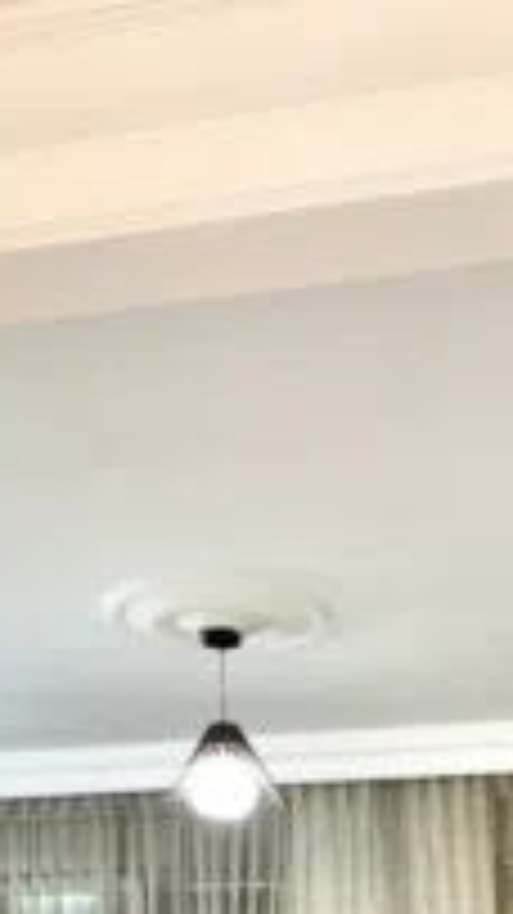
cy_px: 1009
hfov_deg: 24.3
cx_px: 450
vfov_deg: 36.3
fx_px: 1162
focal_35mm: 48
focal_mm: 2.22
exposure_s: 1/56
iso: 80
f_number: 2.2
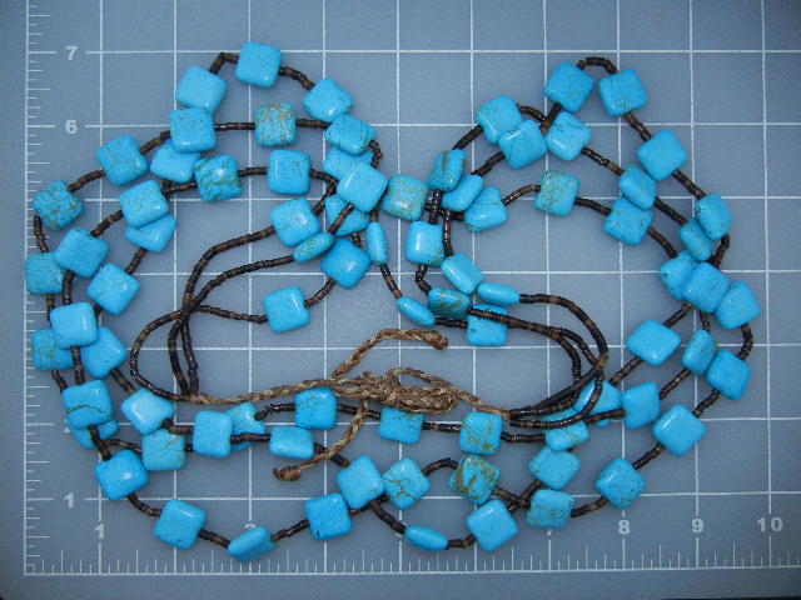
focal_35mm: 30
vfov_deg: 46.8
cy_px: 300
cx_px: 400
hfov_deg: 60.0
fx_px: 694
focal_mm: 5.4
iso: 279
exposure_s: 1/30
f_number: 3.5
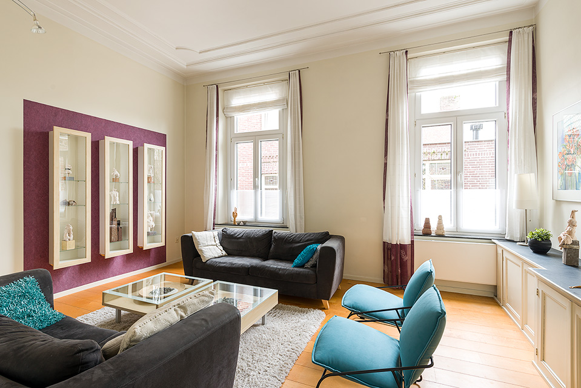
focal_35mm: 18
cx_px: 290
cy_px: 194
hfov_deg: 90.0
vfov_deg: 67.4
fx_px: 291
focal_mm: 18
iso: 100
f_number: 8
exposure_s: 1.5
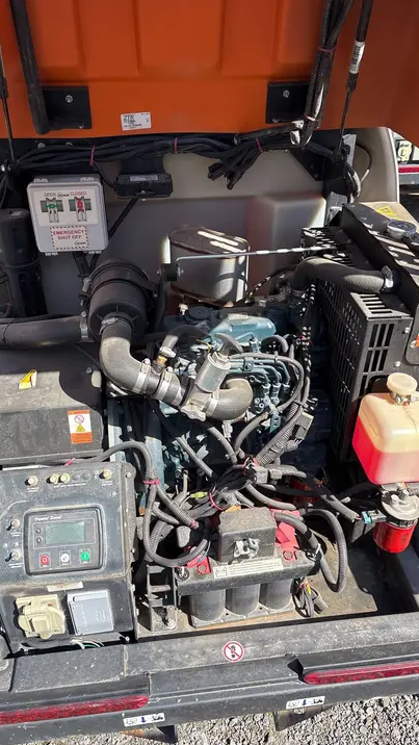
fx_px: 573
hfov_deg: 40.2
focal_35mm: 29
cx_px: 210
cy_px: 367
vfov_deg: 66.1
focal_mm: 5.96
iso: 50
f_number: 1.6
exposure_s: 1/894
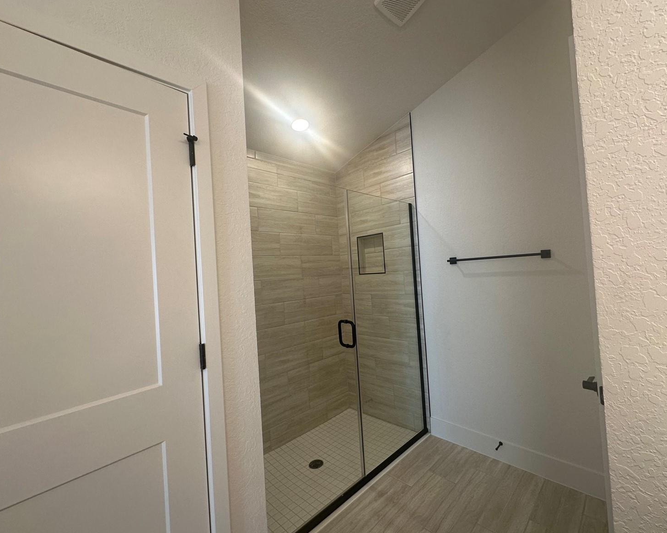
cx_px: 363
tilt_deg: +1.9
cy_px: 267
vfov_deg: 84.0
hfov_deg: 96.6
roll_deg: +3.9
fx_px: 296
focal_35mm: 15
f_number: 2.2
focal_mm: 2.22
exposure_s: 1/120
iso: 160
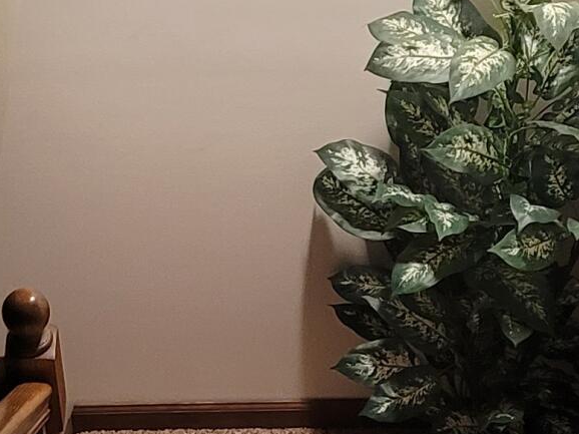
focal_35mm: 135
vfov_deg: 11.0
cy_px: 197
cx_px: 175
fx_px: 2257
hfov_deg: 14.6
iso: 400
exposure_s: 1/40
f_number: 1.8
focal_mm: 5.4
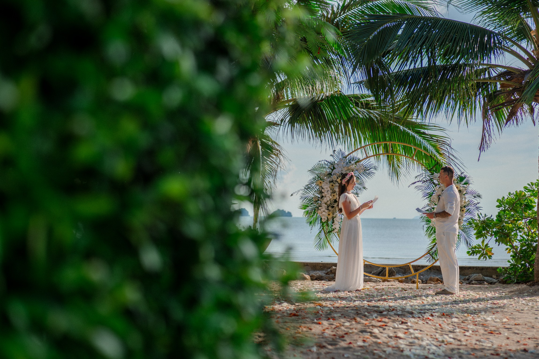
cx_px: 260
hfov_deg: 37.9
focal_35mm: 52
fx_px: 785
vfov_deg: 25.8
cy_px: 177
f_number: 2.2
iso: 200
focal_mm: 50
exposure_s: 1/3200
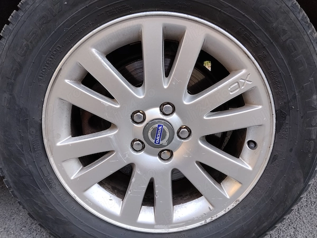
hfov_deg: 61.7
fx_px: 266
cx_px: 158
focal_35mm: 29
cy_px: 119
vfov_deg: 48.2
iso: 64
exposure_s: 1/33.3
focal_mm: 4.22
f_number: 1.8
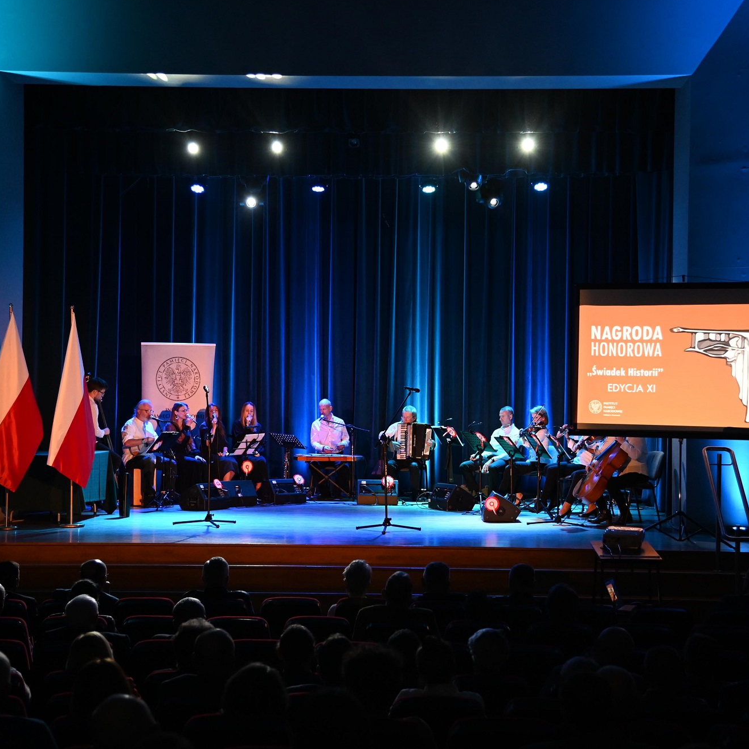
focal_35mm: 62
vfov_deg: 27.7
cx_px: 395
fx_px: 1518
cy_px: 371
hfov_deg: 27.7
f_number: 4
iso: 5600
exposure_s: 1/160
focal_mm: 48
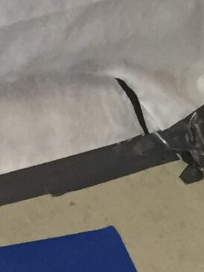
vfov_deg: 8.9
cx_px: -103
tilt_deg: -50.4
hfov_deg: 7.1
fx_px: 1609
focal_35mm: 205
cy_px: 611
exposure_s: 1/33
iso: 160
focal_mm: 4.15
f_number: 2.2
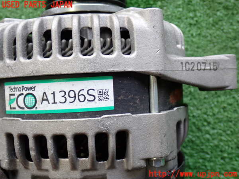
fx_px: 283
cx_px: 120
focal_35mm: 41
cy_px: 90
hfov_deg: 45.8
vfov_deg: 35.1
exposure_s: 1/80
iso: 200
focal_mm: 7.31
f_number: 2.8
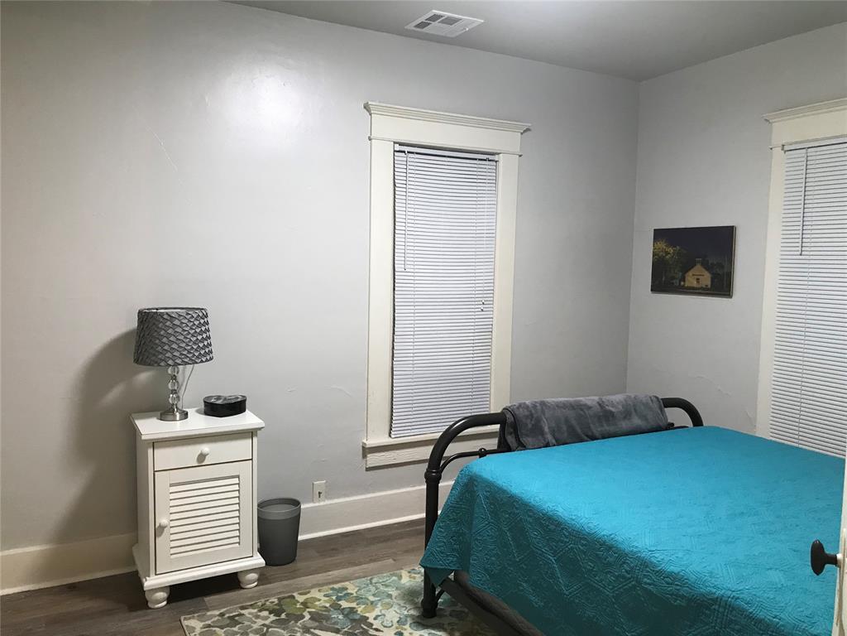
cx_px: 424
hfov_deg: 63.4
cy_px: 318
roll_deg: -1.1
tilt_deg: -4.2
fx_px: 685
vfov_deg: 49.7
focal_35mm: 28
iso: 50
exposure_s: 1/15
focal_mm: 3.99
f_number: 1.8
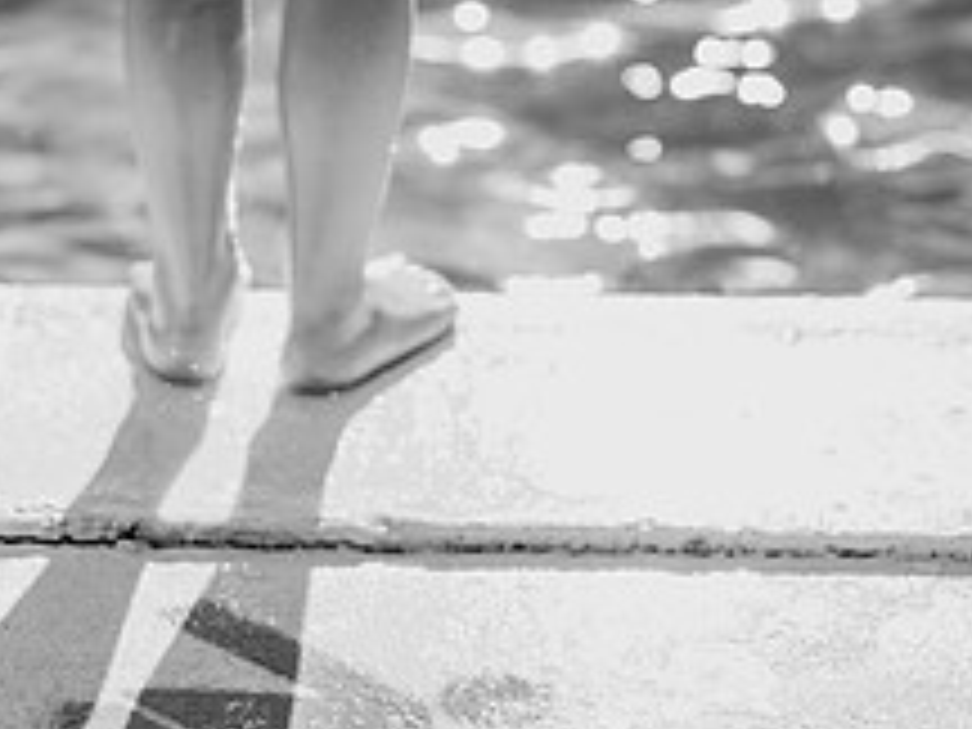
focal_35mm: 100
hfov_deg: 19.6
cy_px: 135
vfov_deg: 14.7
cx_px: 324
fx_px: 2808
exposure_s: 1/1000
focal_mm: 50
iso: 100
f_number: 2.2
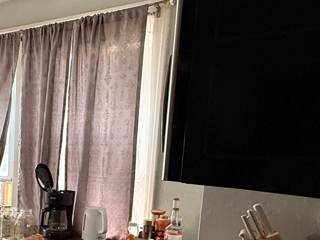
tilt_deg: -8.3
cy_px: 204
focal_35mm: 43
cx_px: -38
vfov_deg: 32.3
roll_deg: -1.2
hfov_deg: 36.6
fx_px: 397
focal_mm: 2.22
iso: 200
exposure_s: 1/60
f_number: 2.2
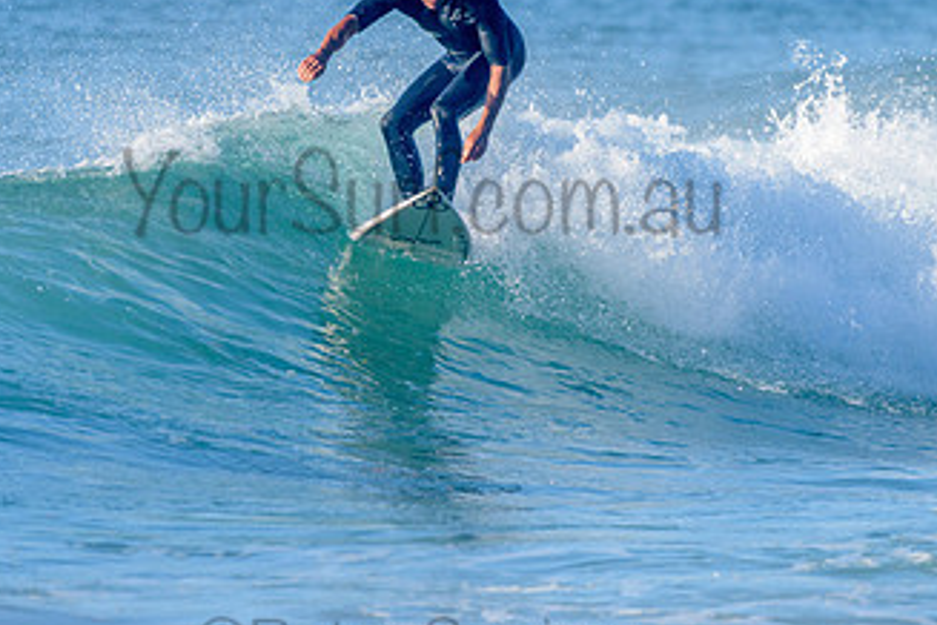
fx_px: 23111
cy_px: 168
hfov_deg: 2.3
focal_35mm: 888
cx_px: 418
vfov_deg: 1.5
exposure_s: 1/2000
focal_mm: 500
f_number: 5.6
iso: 360
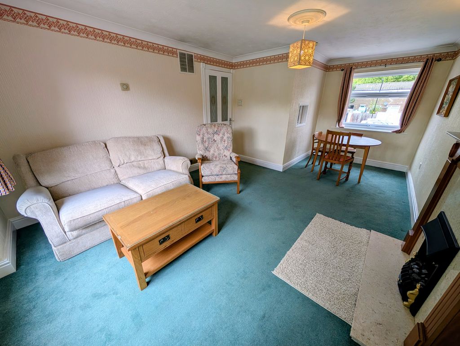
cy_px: 173
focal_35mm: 12
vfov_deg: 94.6
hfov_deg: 110.5
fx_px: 160
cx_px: 230
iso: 53
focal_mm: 2.02
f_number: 1.7
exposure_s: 1/124
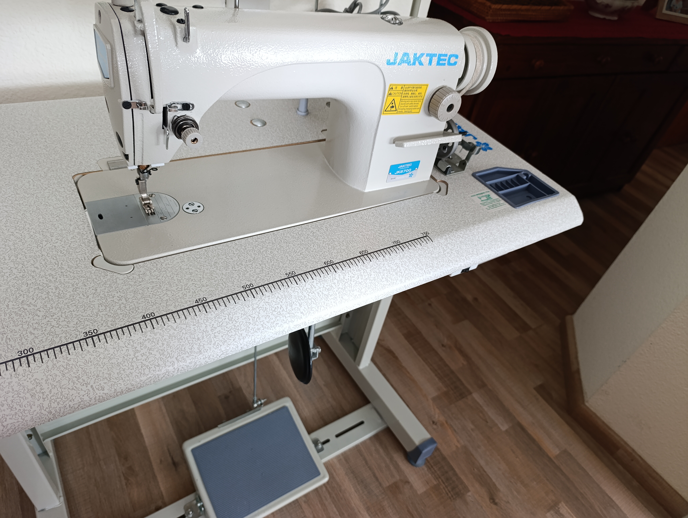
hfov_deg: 73.8
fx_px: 458
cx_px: 344
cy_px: 259
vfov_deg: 59.0
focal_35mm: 23
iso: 1000
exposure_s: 1/50
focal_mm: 6.14
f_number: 1.6
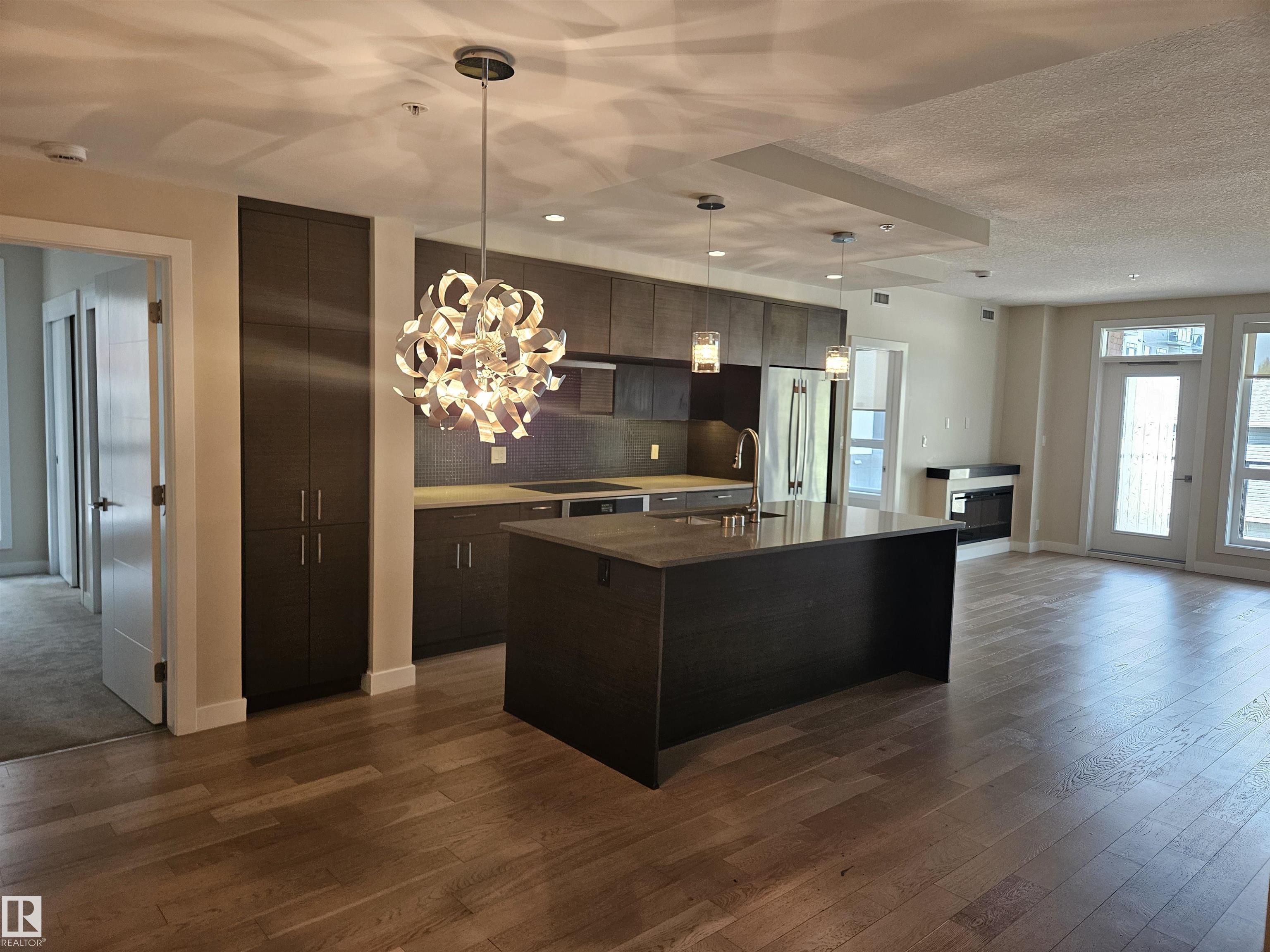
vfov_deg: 58.9
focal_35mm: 23
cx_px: 635
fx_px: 844
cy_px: 476
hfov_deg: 73.9
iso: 200
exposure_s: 1/120
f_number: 1.8
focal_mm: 5.4
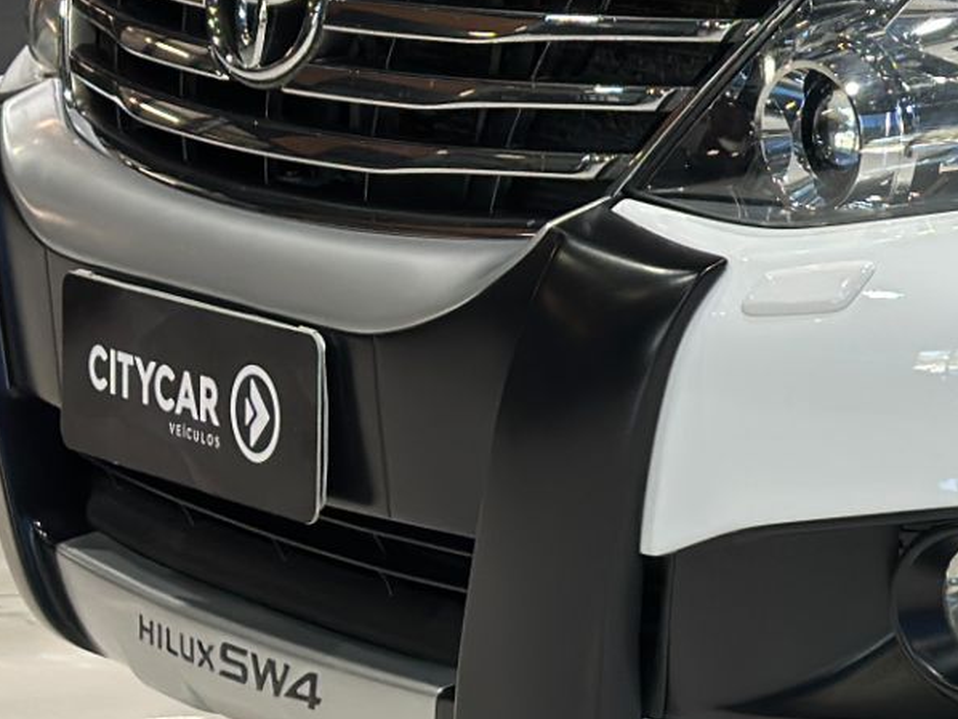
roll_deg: +0.1
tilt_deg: -10.2
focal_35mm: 154
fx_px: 4264
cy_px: 299
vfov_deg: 9.6
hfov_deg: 12.3
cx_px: 1322
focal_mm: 6.86
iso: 100
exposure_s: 1/120
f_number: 1.78
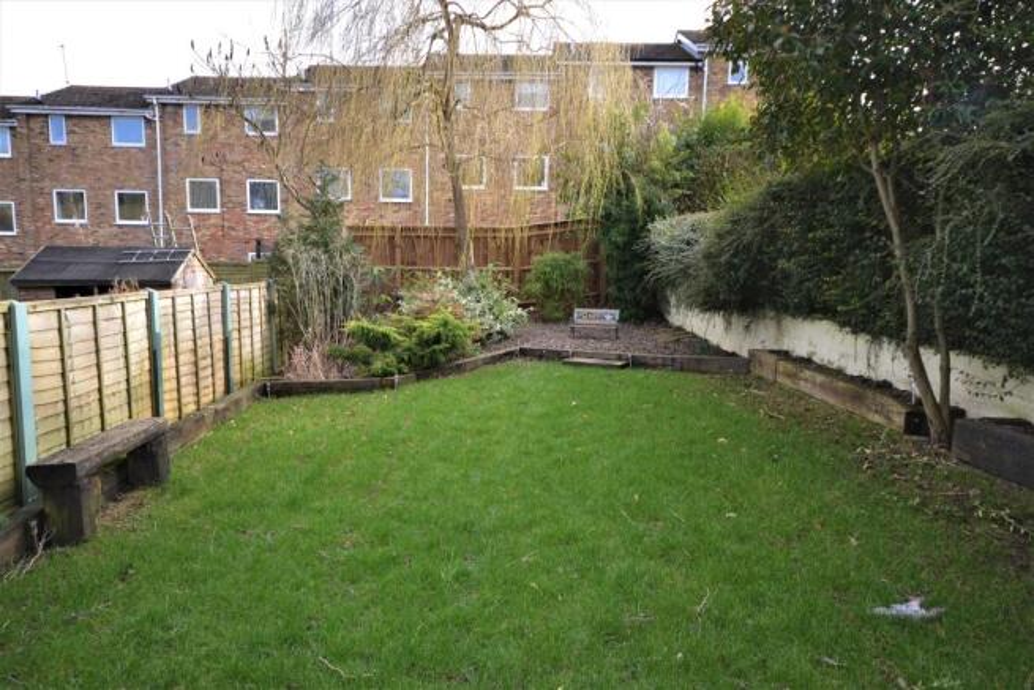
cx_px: 517
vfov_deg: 50.4
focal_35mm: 26
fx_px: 733
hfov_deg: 70.4
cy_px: 345
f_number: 5.6
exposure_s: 1/125
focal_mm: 17
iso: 220
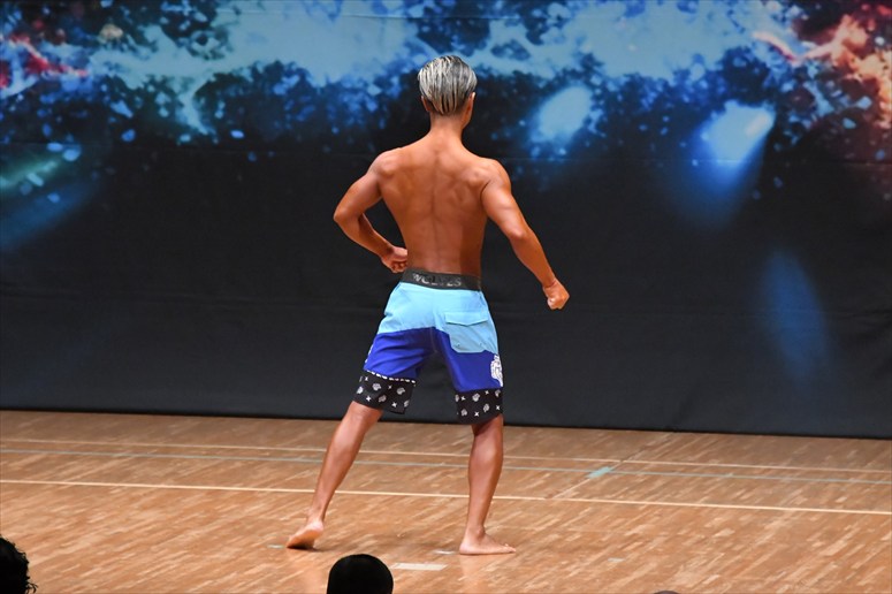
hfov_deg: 7.6
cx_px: 446
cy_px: 297
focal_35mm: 270
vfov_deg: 5.1
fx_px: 6687
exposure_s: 1/400
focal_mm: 180
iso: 8000
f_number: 5.6
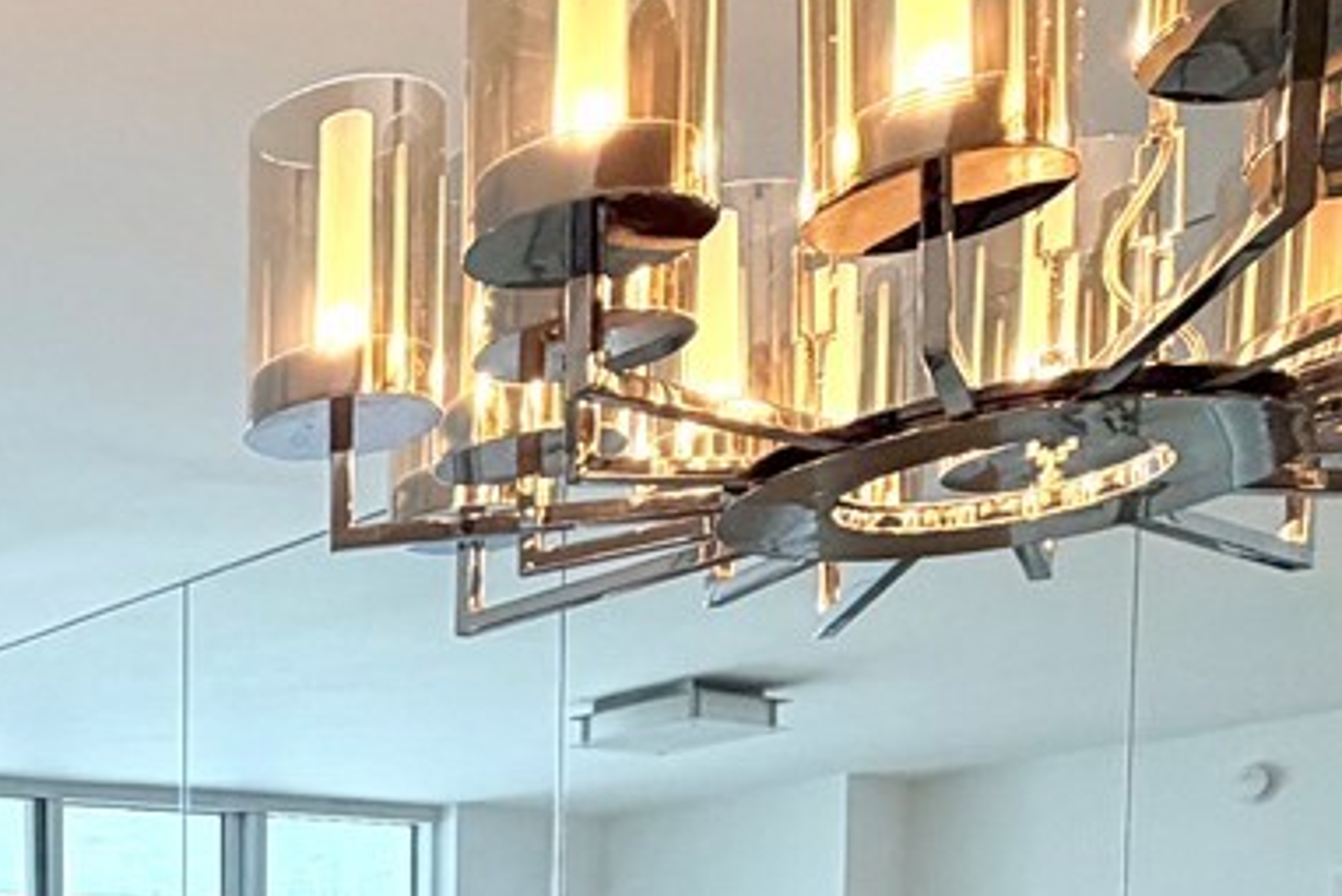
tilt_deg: -4.2
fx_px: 2275
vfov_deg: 19.2
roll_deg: +1.5
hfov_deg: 26.9
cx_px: -471
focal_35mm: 61
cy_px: 1384
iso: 100
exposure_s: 1/120
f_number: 2.2
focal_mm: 2.22
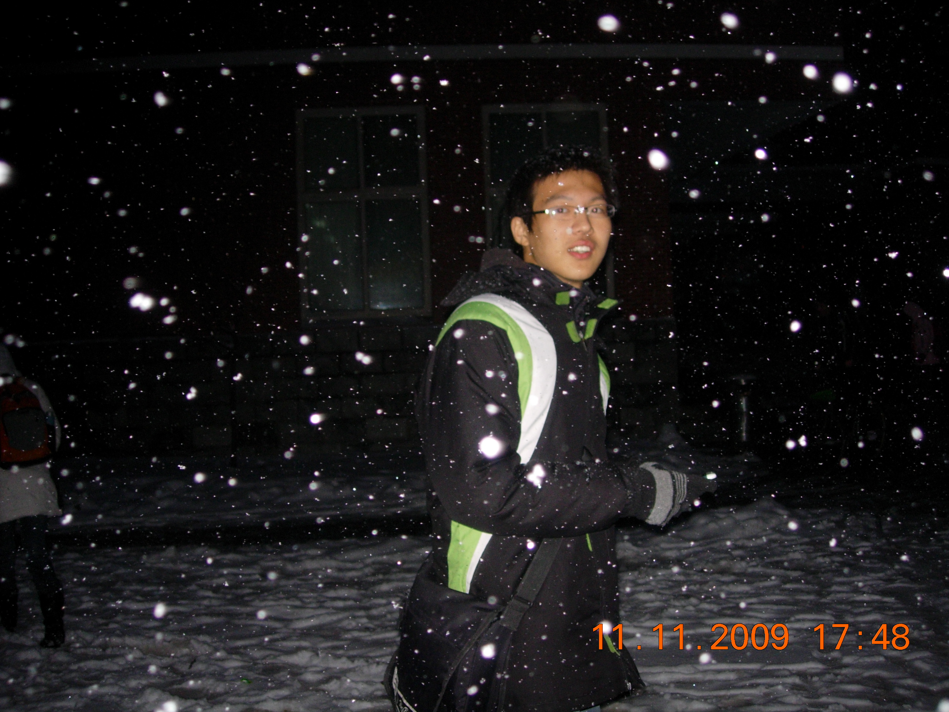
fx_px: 1042
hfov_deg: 49.0
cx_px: 474
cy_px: 356
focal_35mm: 38
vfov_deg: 37.7
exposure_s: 1/93.1
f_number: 2.8
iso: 115
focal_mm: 7.8
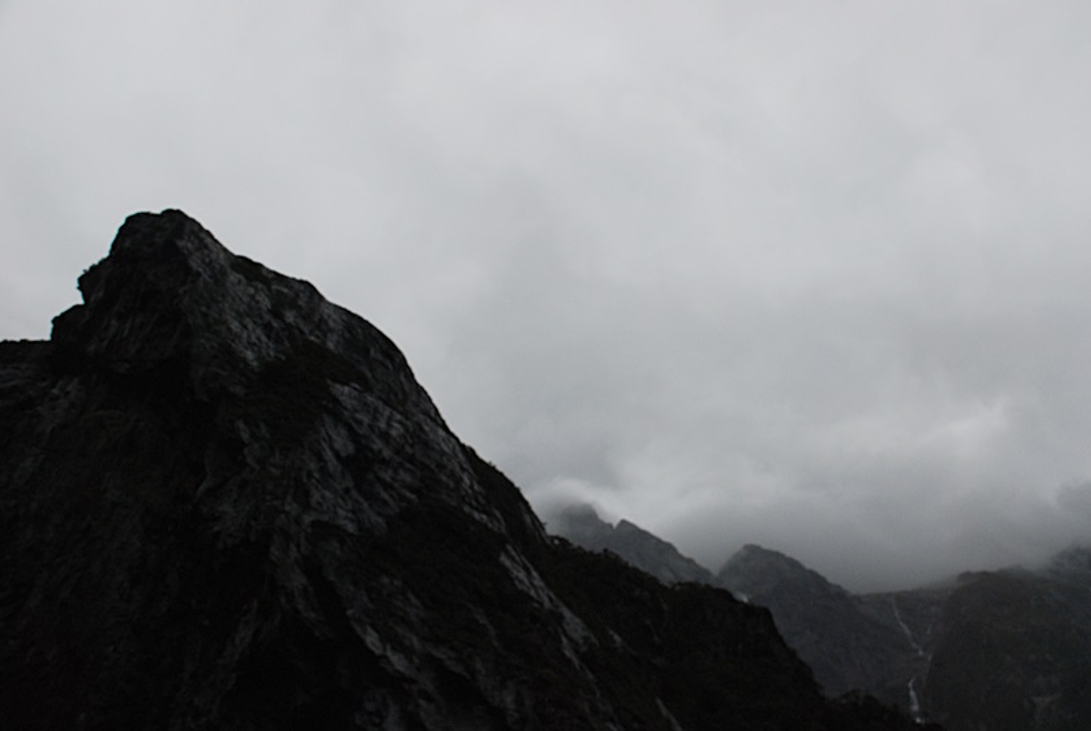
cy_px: 366
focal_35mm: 39
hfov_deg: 49.5
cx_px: 546
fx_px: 1184
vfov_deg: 34.3
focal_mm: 26
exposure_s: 1/1000
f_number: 6.3
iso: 400
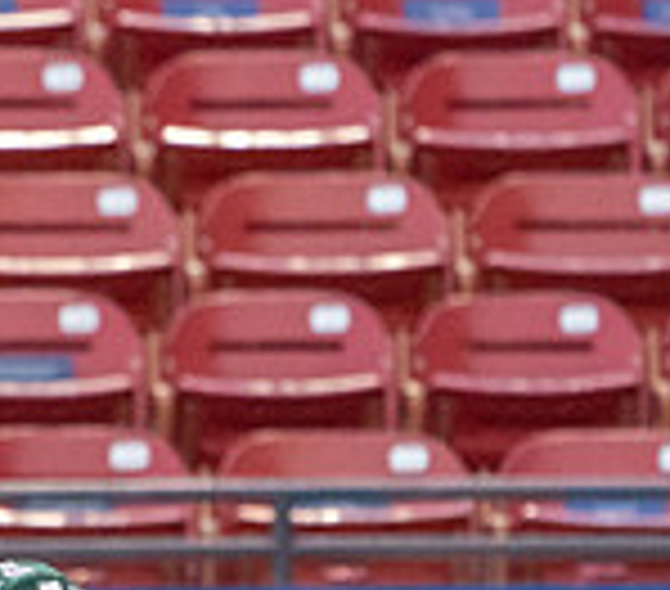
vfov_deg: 1.1
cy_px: 957
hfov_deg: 1.2
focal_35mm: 1551
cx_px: -533
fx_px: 31978
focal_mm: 300
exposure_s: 1/1250
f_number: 5.6
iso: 5000
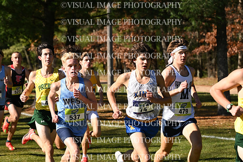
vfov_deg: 10.2
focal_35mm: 135
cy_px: 81
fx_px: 911
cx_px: 122
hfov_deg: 15.2
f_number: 7.1
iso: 400
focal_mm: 135
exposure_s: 1/1000
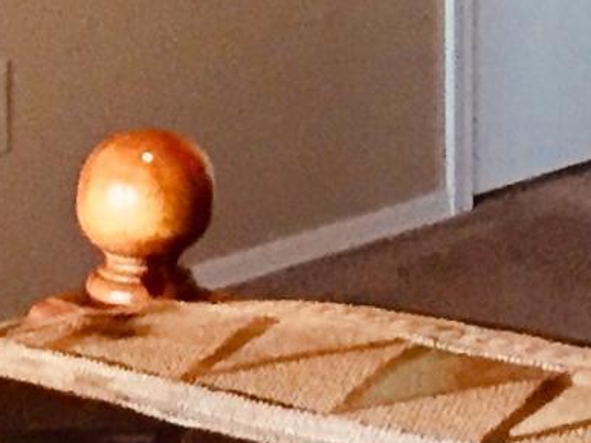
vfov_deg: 6.2
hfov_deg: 8.6
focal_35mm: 225
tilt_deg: +0.5
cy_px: -755
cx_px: 855
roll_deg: -0.6
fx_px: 3840
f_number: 2.2
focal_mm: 4.15
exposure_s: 1/30
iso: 160
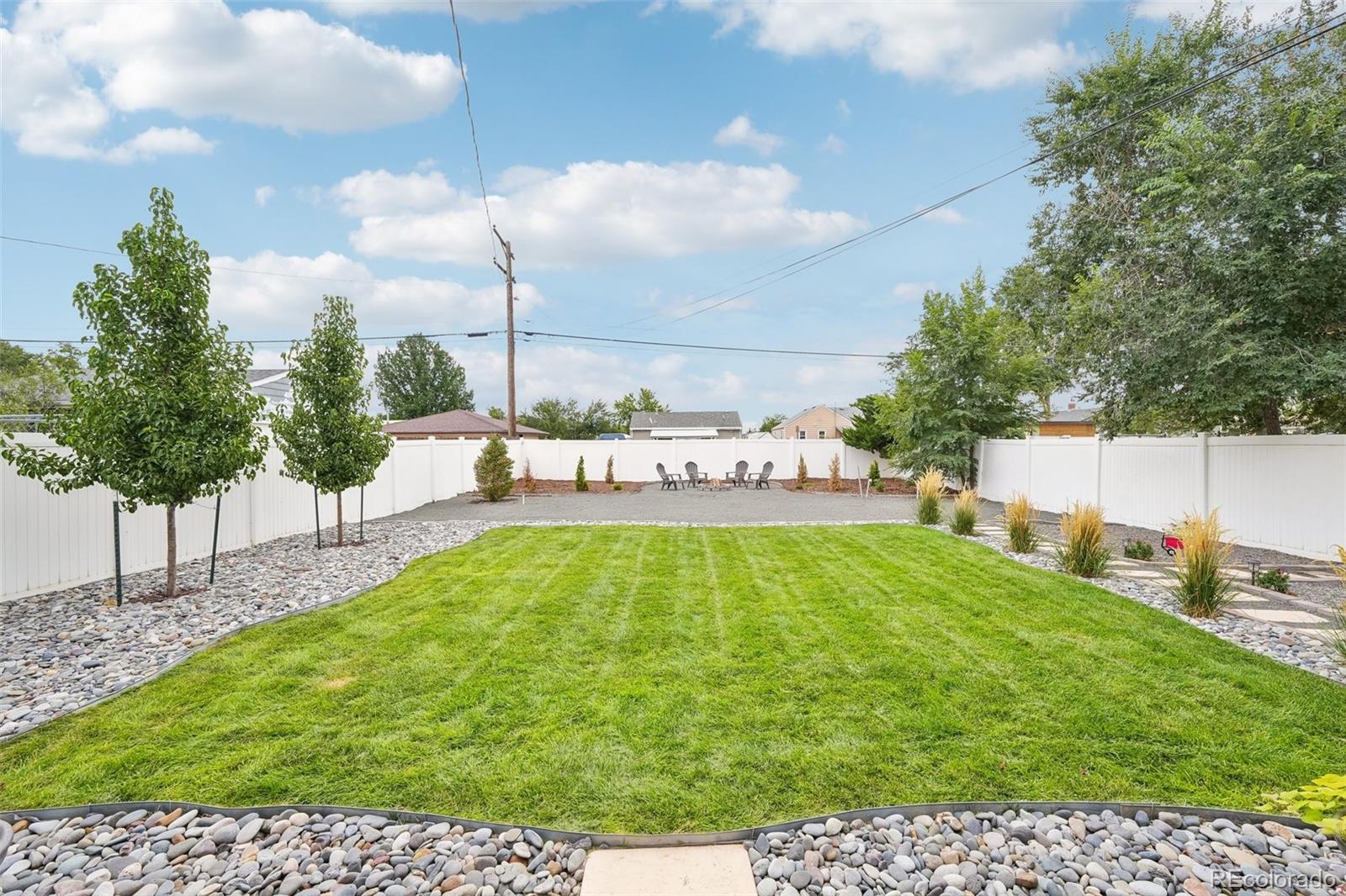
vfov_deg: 77.3
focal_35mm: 15
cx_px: 673
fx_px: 561
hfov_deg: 100.4
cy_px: 448
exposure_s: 1/320
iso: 800
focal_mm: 10
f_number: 8
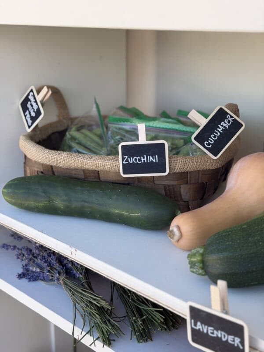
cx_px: 132
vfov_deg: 39.7
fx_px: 488
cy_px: 176
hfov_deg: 30.3
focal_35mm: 48
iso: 64
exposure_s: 1/411
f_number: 1.8
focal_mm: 6.8
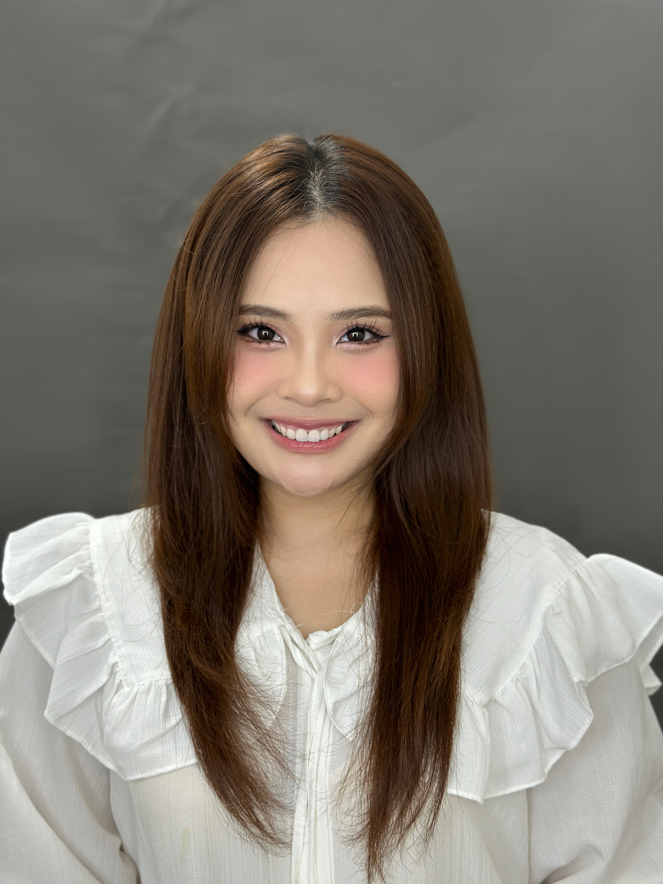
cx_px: 332
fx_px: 1226
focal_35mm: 48
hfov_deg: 30.3
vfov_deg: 39.7
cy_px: 442
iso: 200
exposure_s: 1/50
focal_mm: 6.86
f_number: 1.78
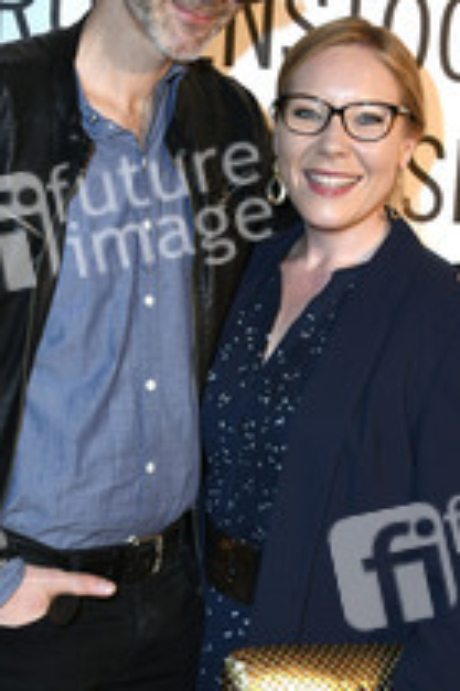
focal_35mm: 65
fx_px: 1248
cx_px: 199
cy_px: 387
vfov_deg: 31.0
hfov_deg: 20.9
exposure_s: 1/125
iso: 1000
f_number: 6.3
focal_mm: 34
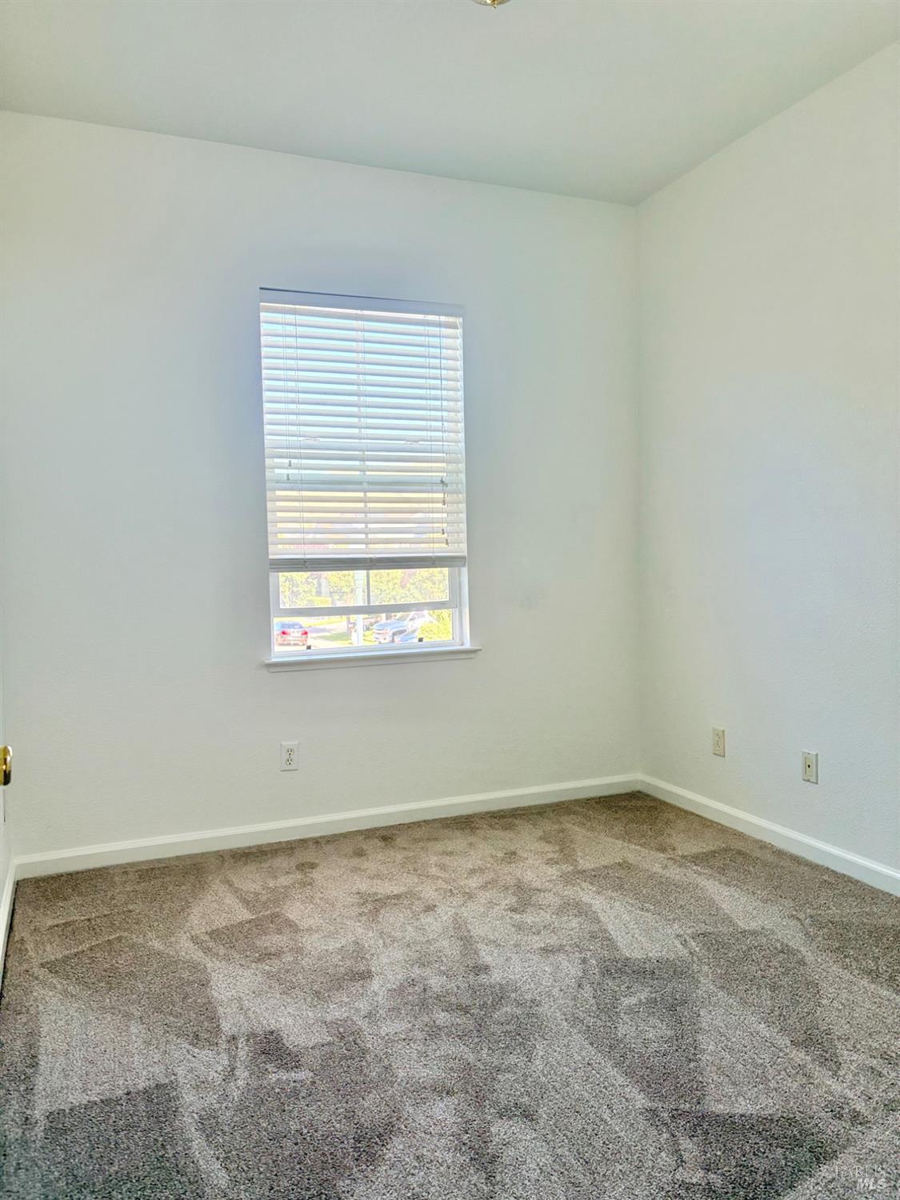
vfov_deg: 67.3
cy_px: 600
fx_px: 901
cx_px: 450
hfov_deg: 53.1
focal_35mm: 26
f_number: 1.6
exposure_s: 1/183
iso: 125
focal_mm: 5.96
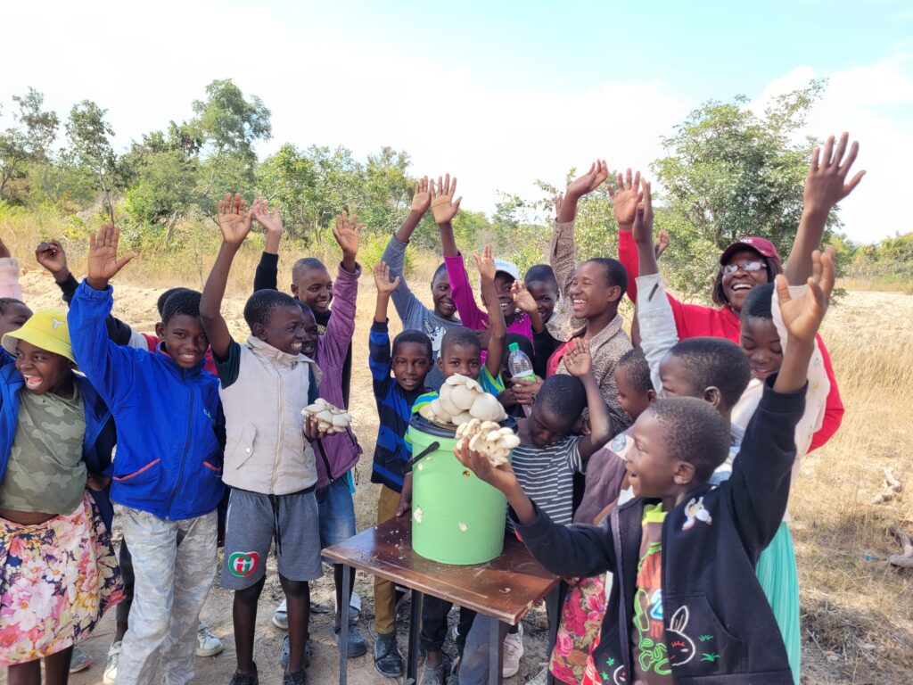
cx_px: 456
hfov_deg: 67.3
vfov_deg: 53.1
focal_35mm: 26
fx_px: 686
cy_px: 342
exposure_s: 1/650
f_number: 1.8
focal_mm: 5.4
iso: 40
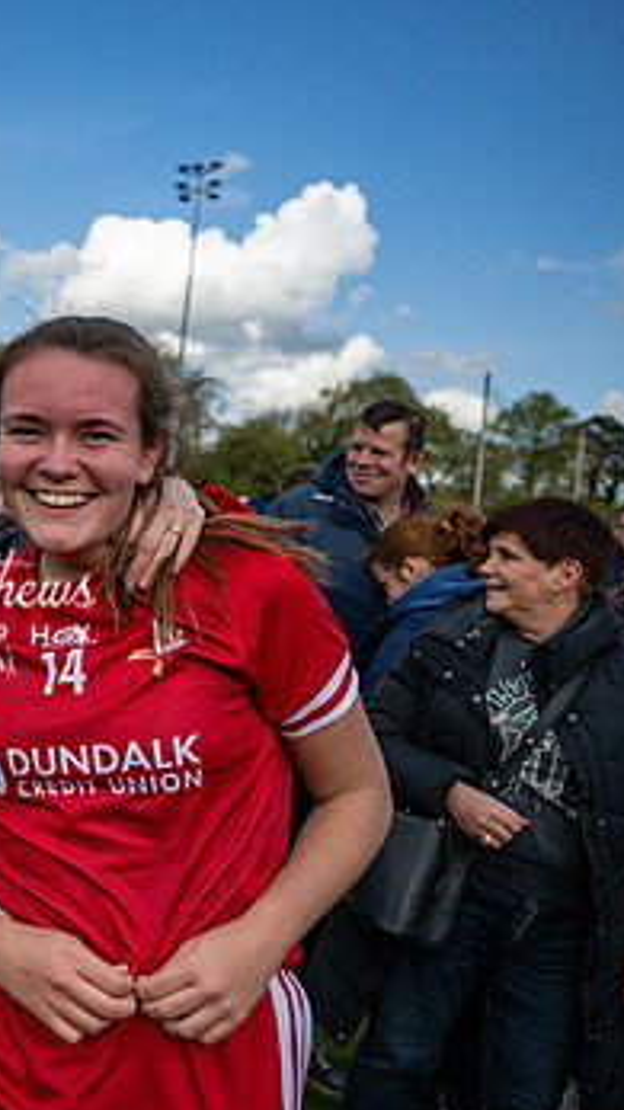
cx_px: -122
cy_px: 536
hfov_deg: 25.5
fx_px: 1236
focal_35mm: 42
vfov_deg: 48.4
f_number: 2.8
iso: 80
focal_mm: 24
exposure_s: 1/6400
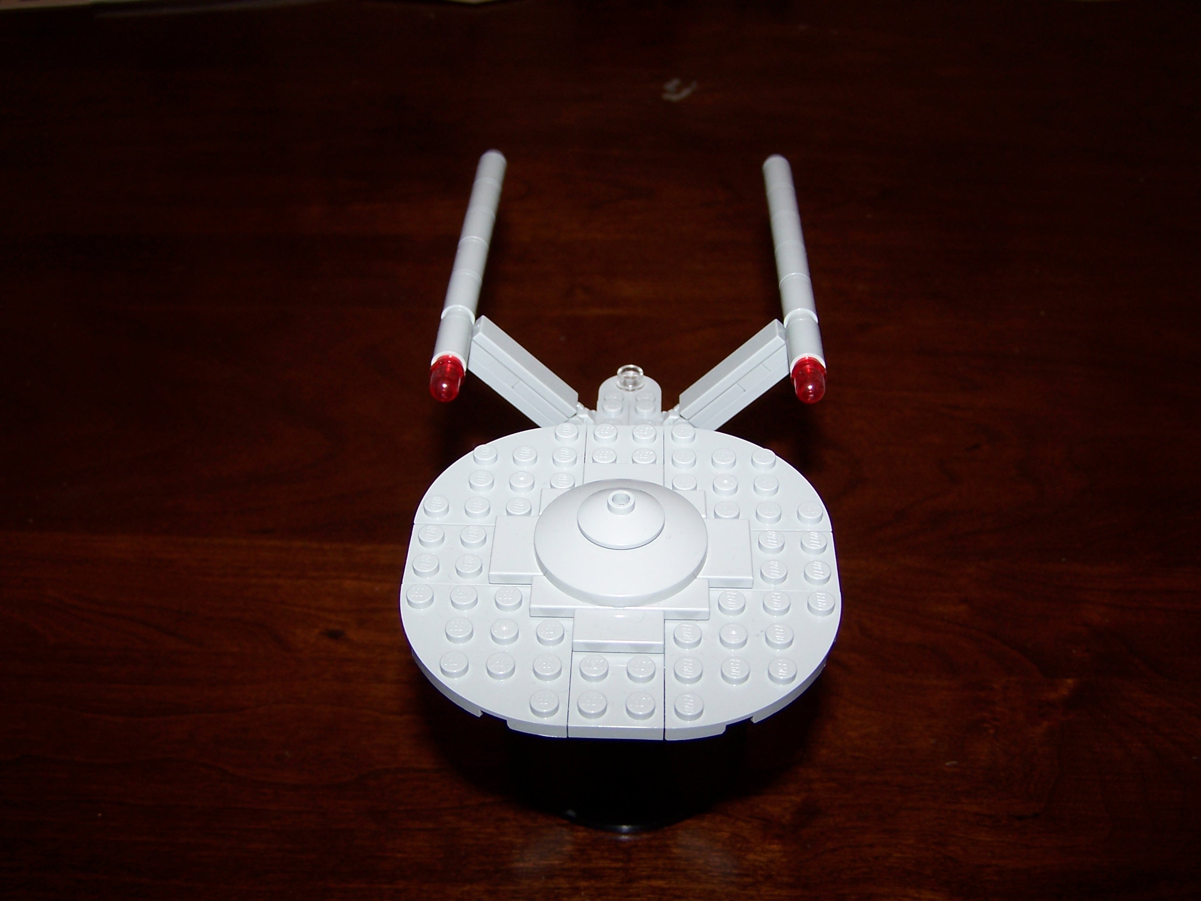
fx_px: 1318
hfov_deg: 49.0
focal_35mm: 38
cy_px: 450
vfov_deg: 37.7
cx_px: 600
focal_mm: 6.3
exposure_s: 1/60
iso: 80
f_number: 2.8
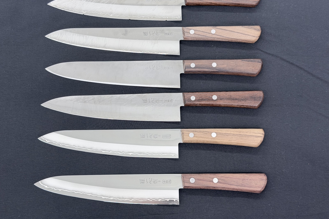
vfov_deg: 27.0
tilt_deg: -76.5
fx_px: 457
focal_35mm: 50
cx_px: 164
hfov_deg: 39.6
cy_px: 99
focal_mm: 6.76
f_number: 1.78
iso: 50
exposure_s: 1/50
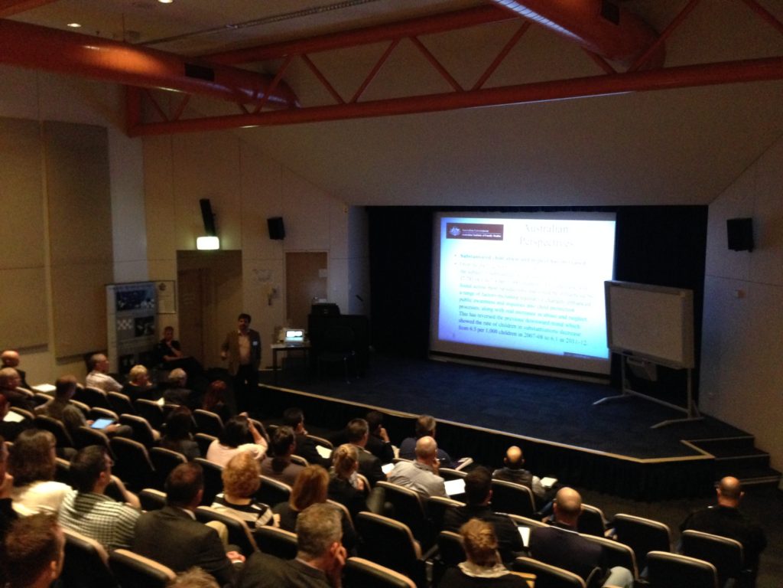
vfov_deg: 42.9
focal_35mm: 33
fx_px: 746
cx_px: 392
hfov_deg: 55.4
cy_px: 294
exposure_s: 1/15
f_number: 2.4
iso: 640
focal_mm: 4.12
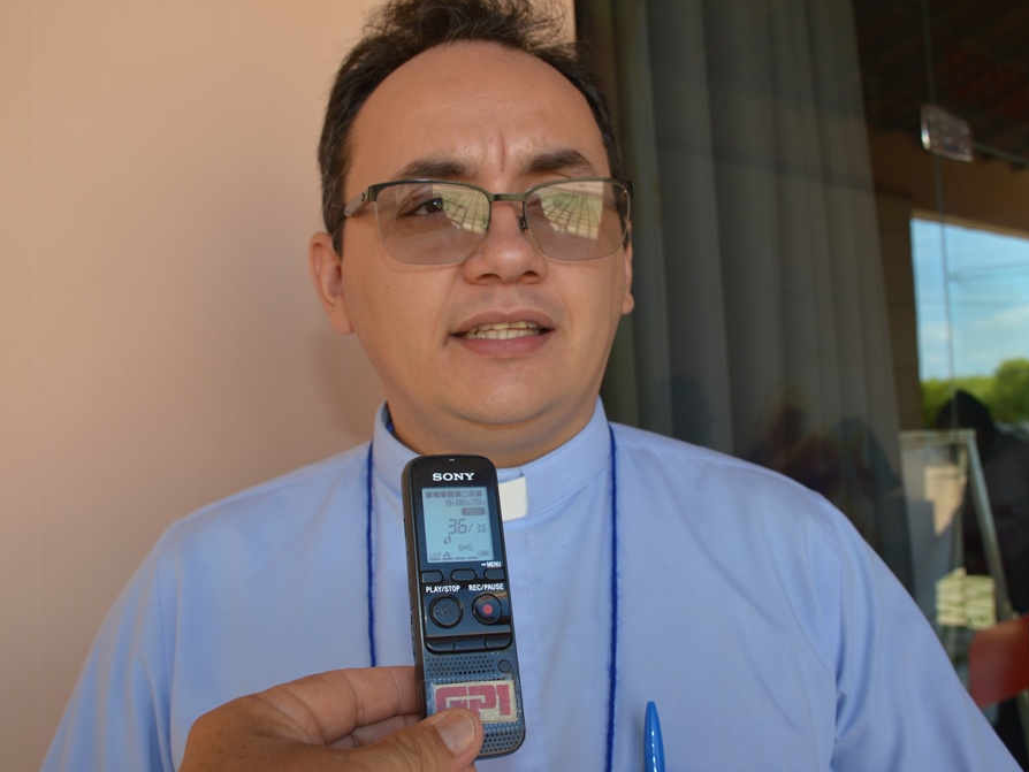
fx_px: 981
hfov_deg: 55.3
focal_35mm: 33
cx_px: 516
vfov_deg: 43.0
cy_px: 381
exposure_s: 1/125
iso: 140
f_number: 5.6
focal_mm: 20
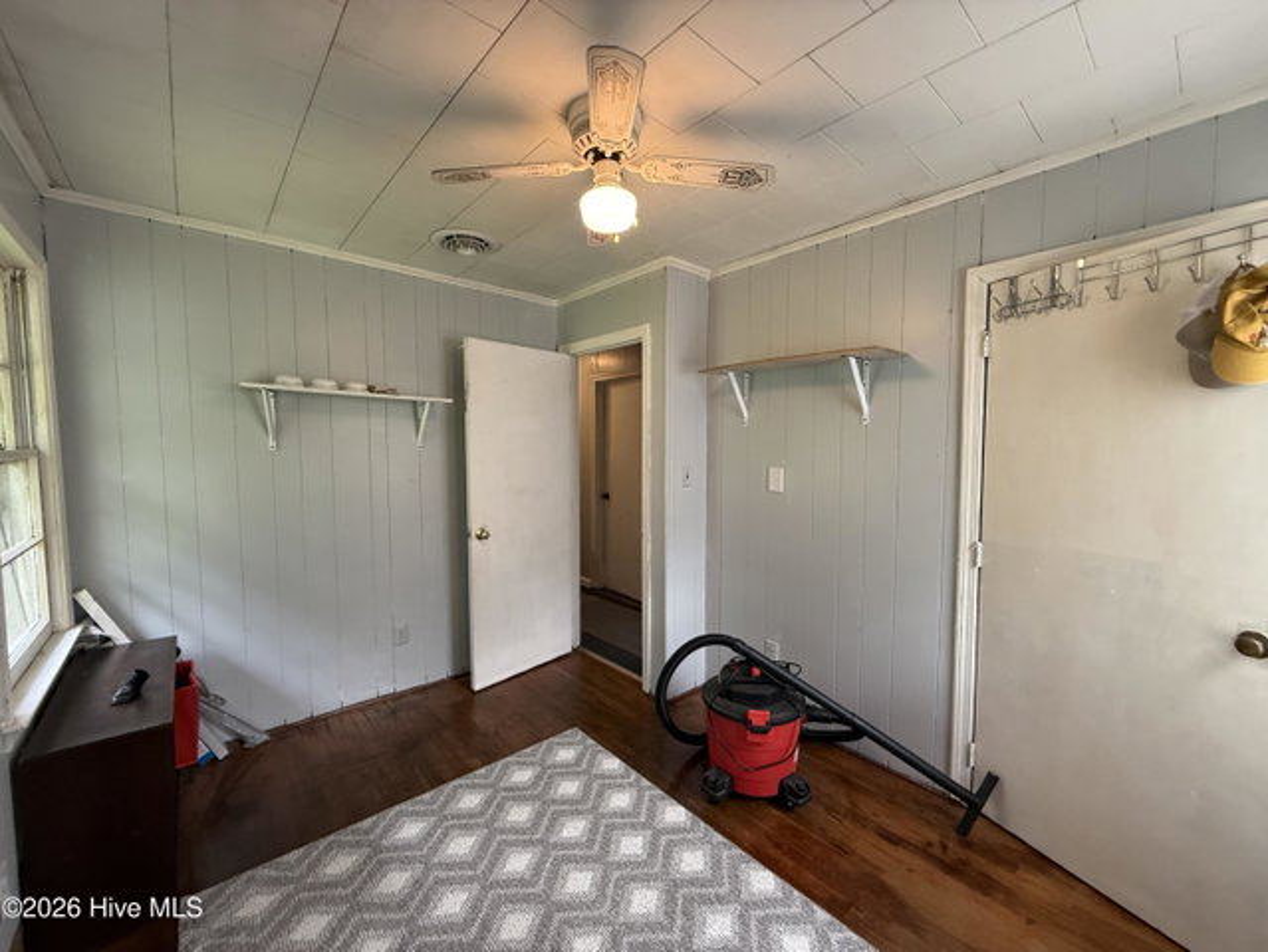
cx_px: 634
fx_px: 513
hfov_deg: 102.0
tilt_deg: -5.4
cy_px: 476
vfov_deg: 85.7
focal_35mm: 14
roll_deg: -0.2
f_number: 2.2
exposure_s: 1/60
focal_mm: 2.22
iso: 250
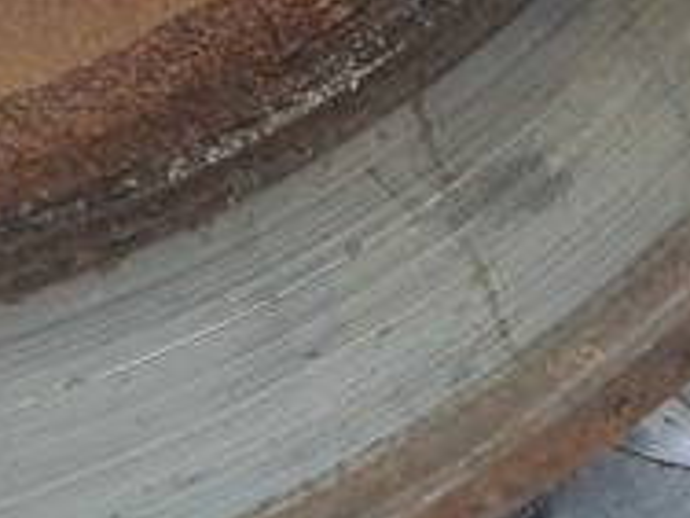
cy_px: -241
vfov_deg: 15.0
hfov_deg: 20.2
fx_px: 1834
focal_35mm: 92
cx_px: 782
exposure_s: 1/50
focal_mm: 4
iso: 250
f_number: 1.8
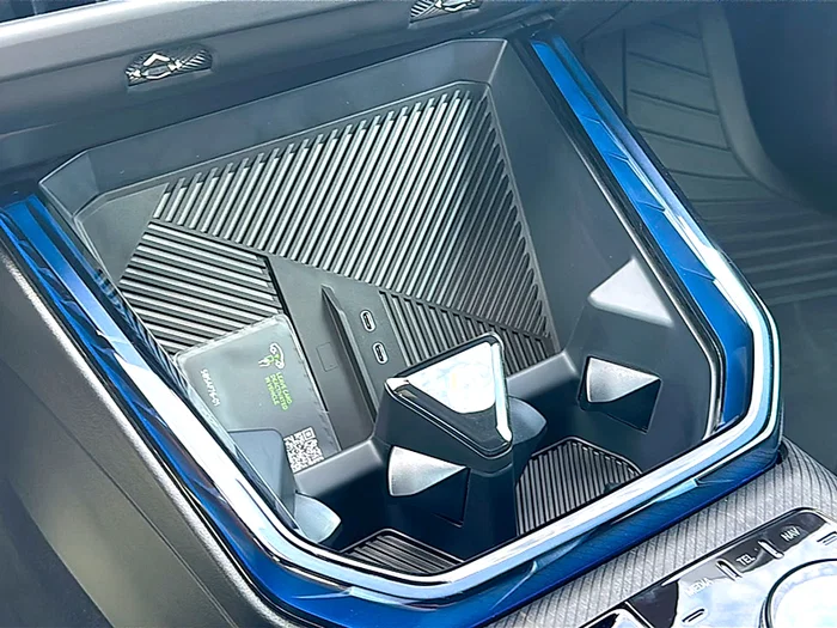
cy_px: 314
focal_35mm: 38
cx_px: 418
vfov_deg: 37.7
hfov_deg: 49.0
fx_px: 919
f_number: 1.78
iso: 125
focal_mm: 6.86
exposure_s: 1/80
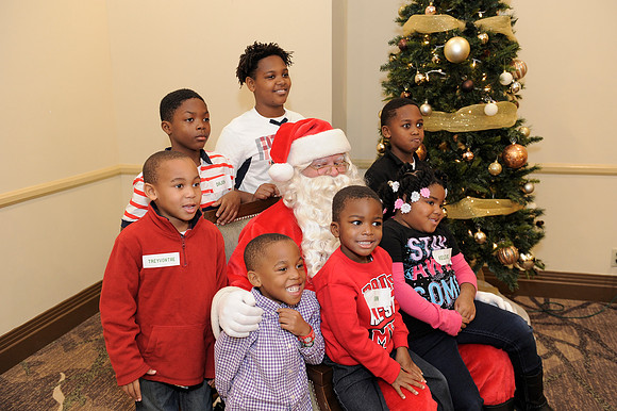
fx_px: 582
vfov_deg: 38.8
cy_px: 206
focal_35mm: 34
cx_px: 308
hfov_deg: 55.8
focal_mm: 34
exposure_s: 1/100
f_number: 4
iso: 1600
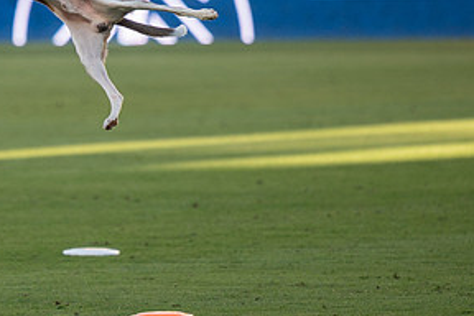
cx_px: 7
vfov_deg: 2.2
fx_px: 8215
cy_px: -21
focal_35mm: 624
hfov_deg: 3.3
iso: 140
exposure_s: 1/1000
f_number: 2.8
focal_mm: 175
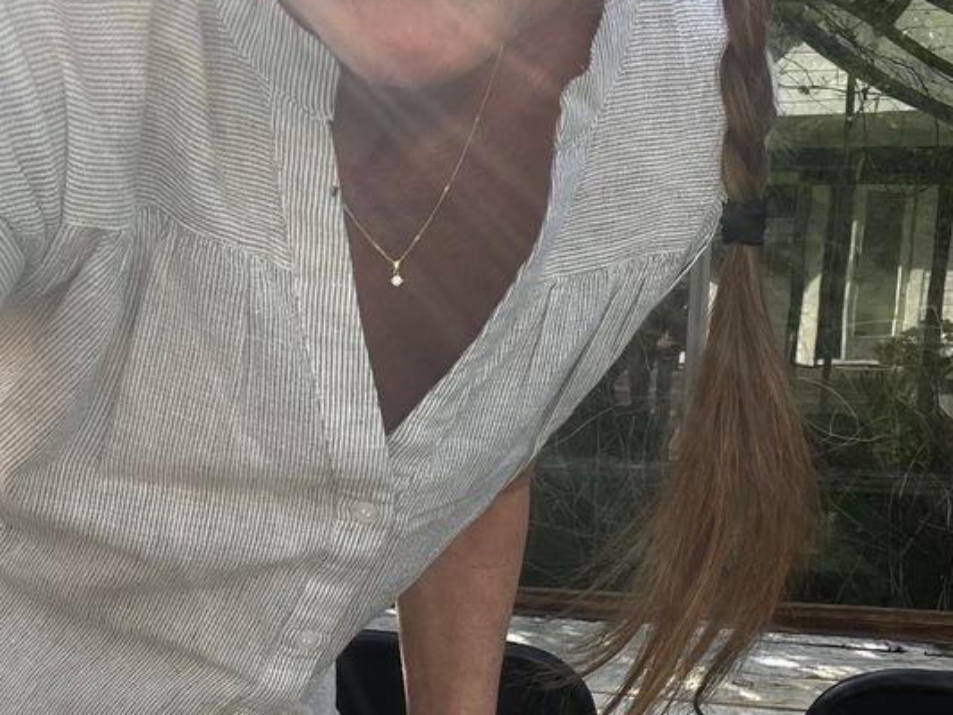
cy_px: 490
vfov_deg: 31.9
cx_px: 422
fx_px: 1239
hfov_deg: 42.0
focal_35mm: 45
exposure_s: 1/289
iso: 32
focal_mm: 2.71
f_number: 2.2
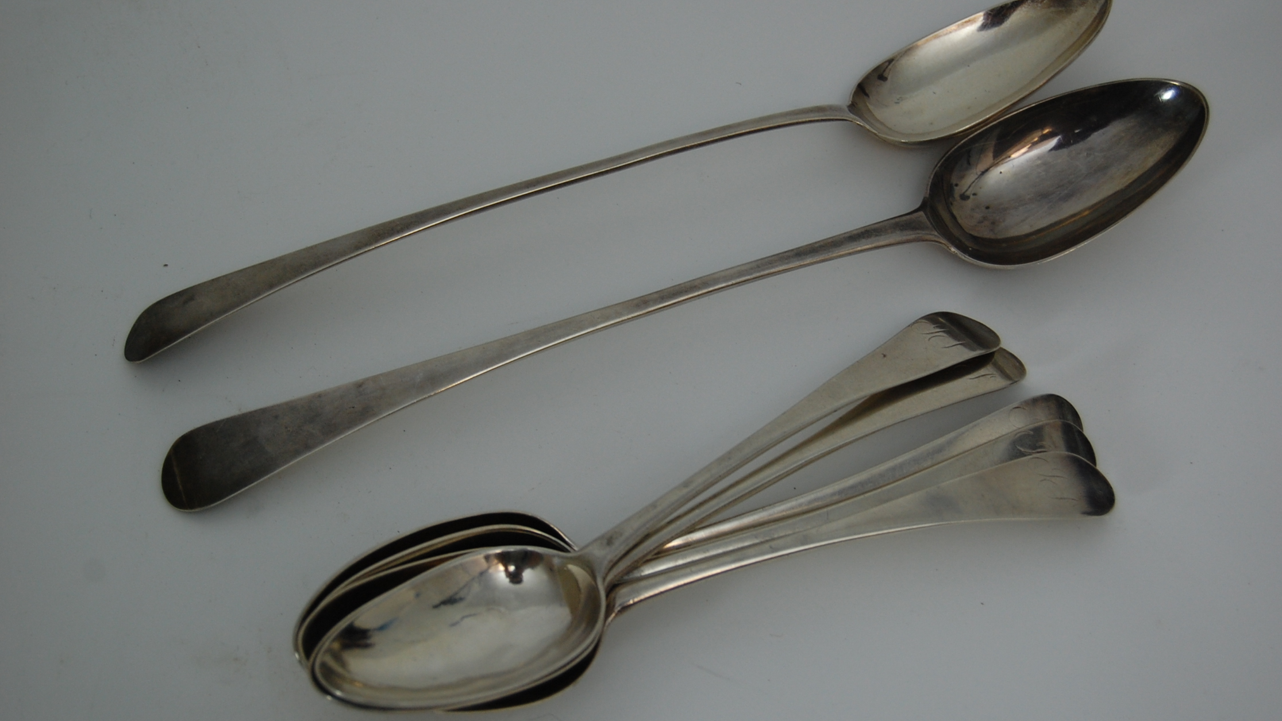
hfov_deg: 37.5
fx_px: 1888
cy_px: 337
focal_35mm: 56
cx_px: 643
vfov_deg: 21.6
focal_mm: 35
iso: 400
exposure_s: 1/60
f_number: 5
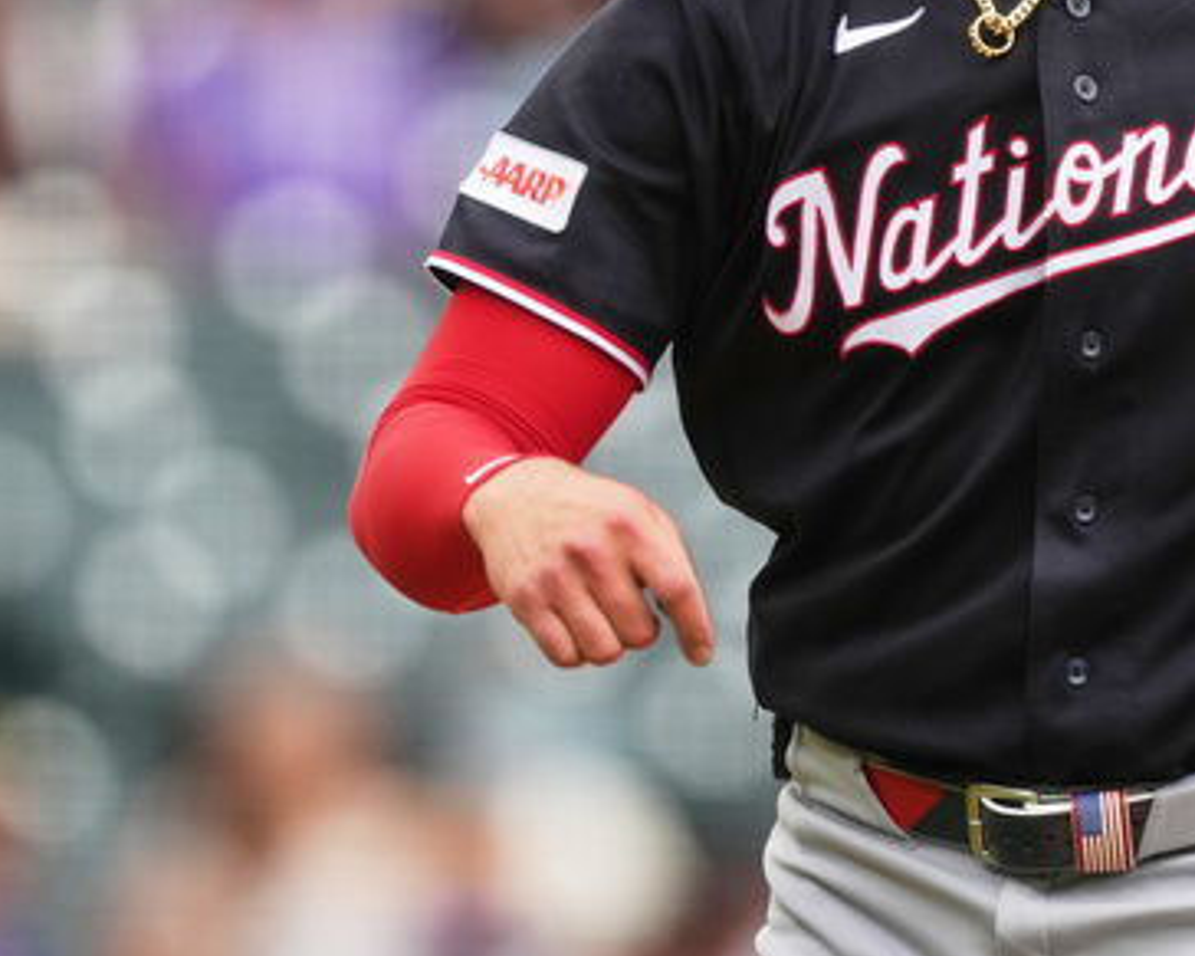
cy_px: 499
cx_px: 827
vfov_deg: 1.0
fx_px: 56042
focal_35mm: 1585
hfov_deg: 1.2
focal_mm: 600
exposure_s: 1/1250
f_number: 4
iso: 500
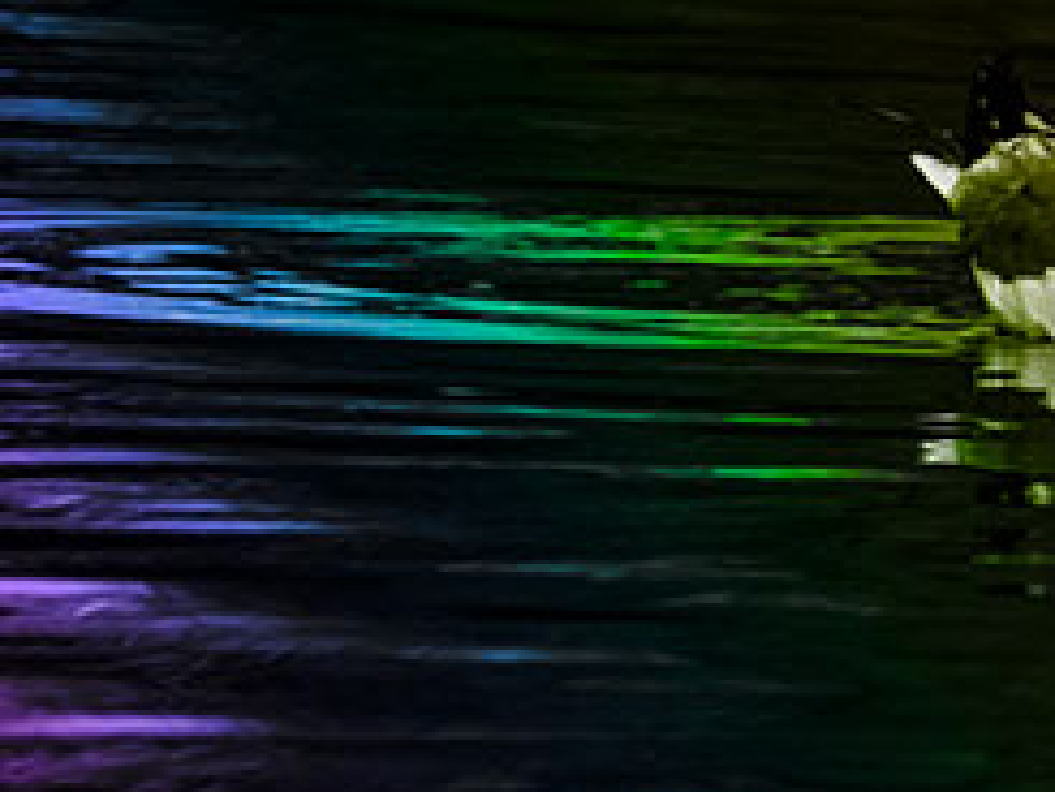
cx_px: 801
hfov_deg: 0.8
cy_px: 501
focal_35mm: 2353
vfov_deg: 0.6
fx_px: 71748
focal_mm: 1200
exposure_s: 1/3200
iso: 2500
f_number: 13
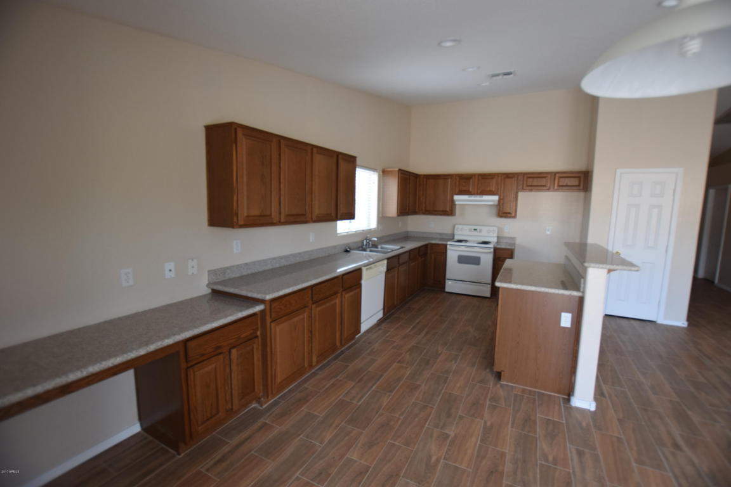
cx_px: 366
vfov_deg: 77.3
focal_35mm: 15
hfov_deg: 100.4
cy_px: 244
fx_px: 305
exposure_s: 1/60
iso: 450
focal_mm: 10
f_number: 4
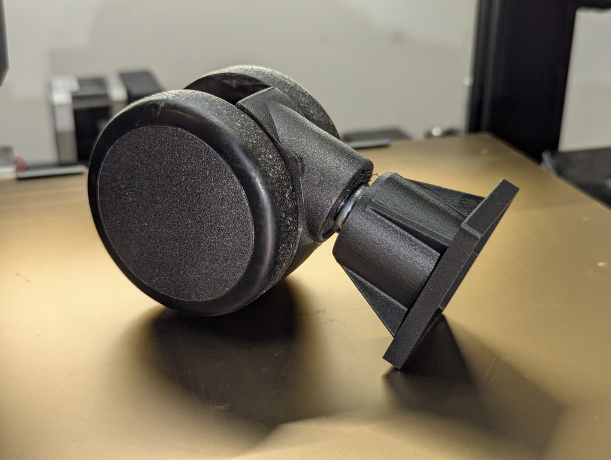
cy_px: 230
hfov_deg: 39.6
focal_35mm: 48
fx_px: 848
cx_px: 306
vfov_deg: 30.3
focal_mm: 6.81
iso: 236
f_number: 1.85
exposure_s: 1/257
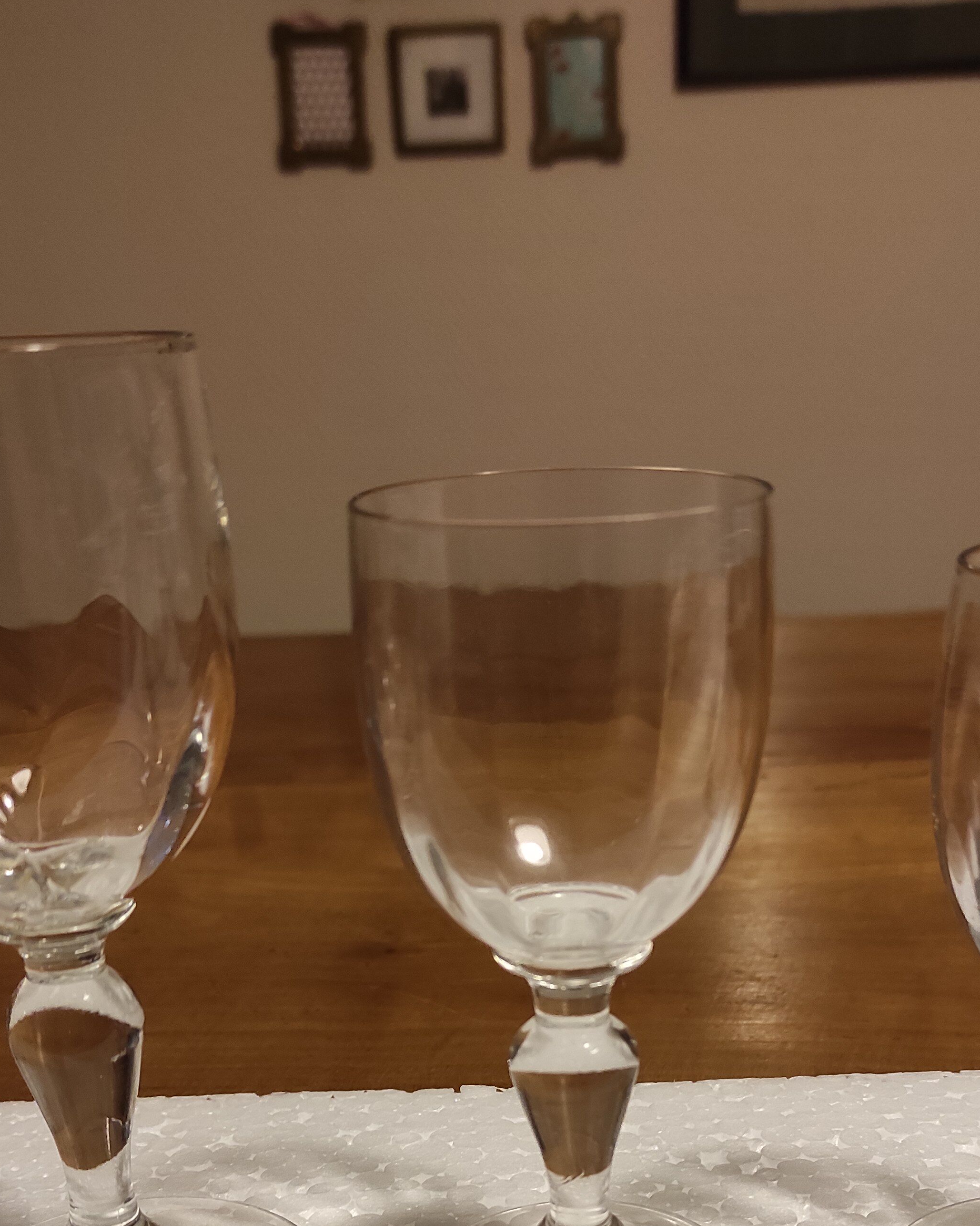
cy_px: 1080
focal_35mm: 44
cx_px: 531
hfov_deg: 34.1
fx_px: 1595
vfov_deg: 39.3
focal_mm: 5.43
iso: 789
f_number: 1.89
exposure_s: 1/33
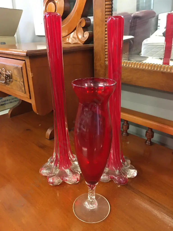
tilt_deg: -22.3
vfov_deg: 61.7
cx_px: 86
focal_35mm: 29
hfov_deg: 48.2
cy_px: 116
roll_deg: -0.2
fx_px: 193
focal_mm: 4.15
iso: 80
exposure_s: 1/10
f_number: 2.2
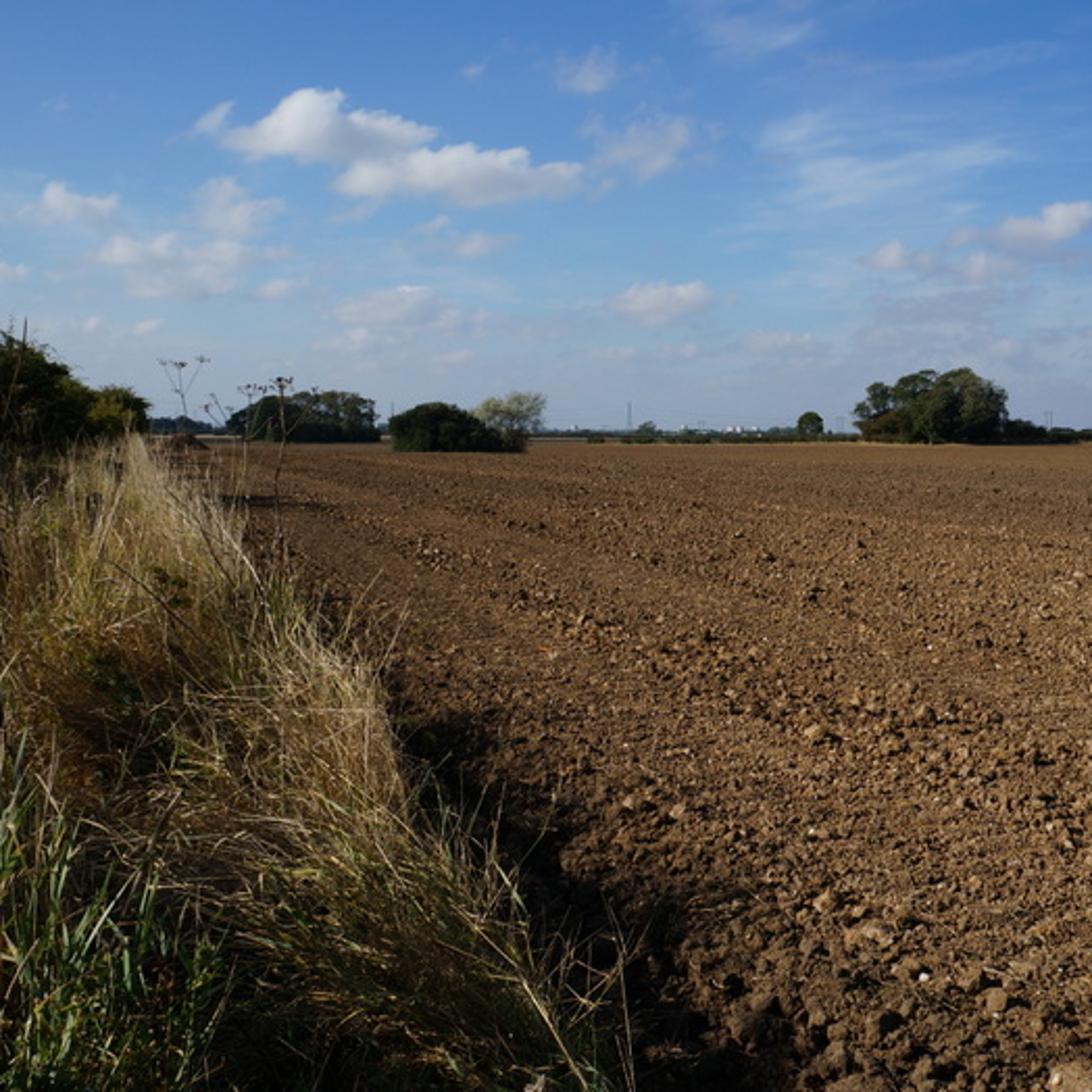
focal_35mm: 35
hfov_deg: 46.9
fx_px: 1249
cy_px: 546
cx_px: 669
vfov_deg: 47.2
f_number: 13
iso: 100
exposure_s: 1/160
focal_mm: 18
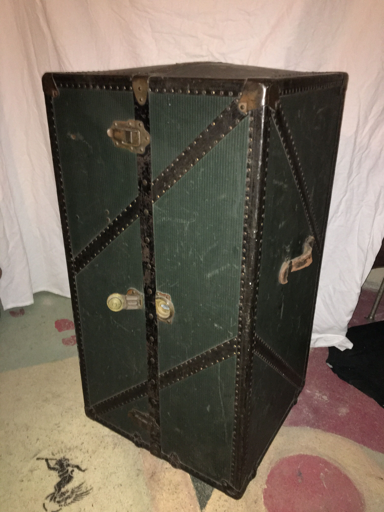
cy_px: 256
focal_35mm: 29
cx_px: 192
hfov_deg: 48.2
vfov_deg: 61.7
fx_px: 429
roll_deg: -0.6
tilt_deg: -25.1
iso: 320
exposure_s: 1/17
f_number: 2.2
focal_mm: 4.15
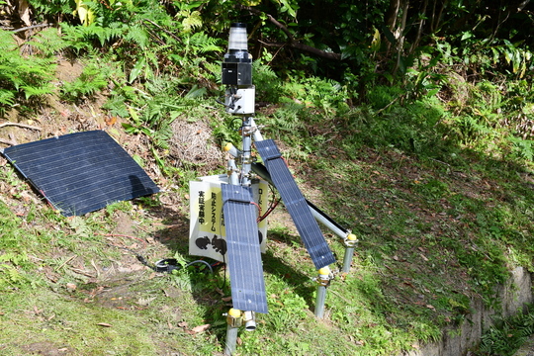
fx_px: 667
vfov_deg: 29.9
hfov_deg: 43.6
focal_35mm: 45
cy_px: 178
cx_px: 267
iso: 160
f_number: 8
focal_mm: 30
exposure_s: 1/250
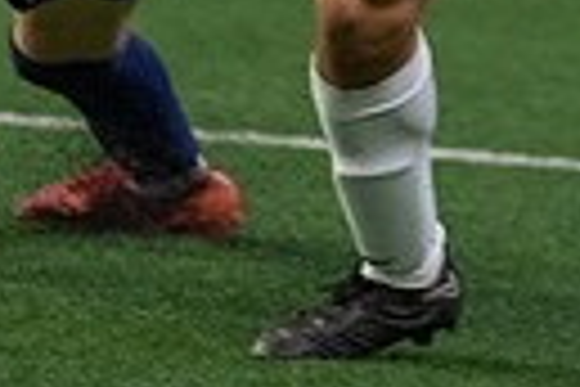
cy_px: -593
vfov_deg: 1.2
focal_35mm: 1114
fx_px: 17946
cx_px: 765
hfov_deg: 1.9
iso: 4000
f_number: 2.8
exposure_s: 1/1000
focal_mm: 200
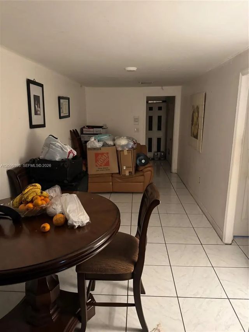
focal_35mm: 24
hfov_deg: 56.8
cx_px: 124
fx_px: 230
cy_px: 166
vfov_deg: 71.6
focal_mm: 6.76
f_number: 1.78
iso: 800
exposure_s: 1/40
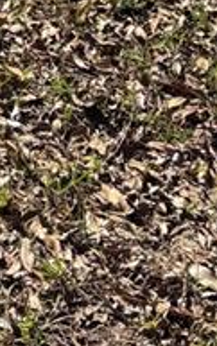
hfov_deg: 7.4
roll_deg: -1.8
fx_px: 1614
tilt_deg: -4.6
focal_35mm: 171
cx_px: -212
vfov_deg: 9.8
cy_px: -633
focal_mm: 5.96
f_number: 1.6
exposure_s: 1/1590
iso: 50
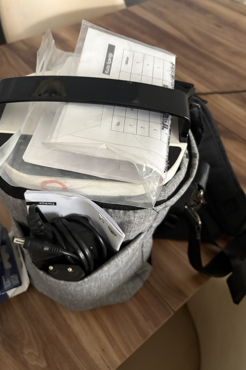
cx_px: 109
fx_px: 287
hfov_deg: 46.3
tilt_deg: -50.5
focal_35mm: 28
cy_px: 180
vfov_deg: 65.5
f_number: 1.6
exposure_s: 1/32
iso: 640
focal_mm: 5.96
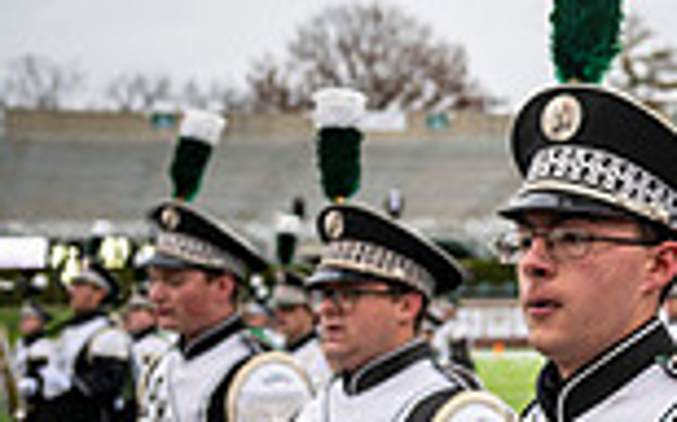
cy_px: 253
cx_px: 1081
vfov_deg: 14.2
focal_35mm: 92
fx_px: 1696
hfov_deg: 19.1
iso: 100
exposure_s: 1/500
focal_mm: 24
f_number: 2.8
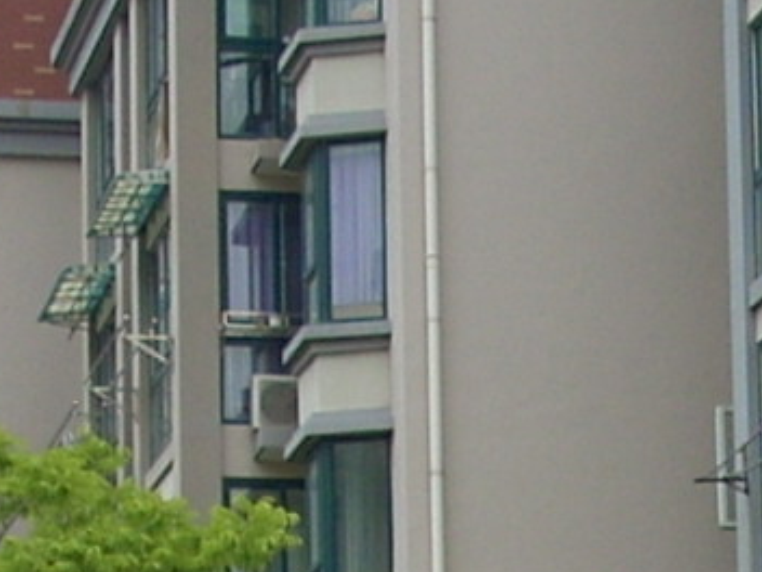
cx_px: 903
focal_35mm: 215
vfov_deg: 6.8
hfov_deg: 9.1
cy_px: 843
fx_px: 4733
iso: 64
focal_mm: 6.2
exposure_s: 1/169
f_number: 5.6
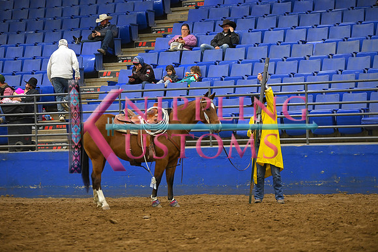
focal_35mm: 130
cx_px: 189
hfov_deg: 15.8
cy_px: 126
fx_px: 1365
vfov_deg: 10.6
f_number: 2.8
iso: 3200
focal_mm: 130
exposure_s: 1/400
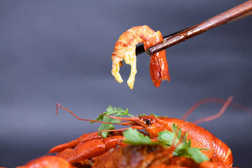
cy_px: 84
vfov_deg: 12.9
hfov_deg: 19.3
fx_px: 742
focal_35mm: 106
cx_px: 127
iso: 400
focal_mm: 105
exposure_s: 1/80
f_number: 8
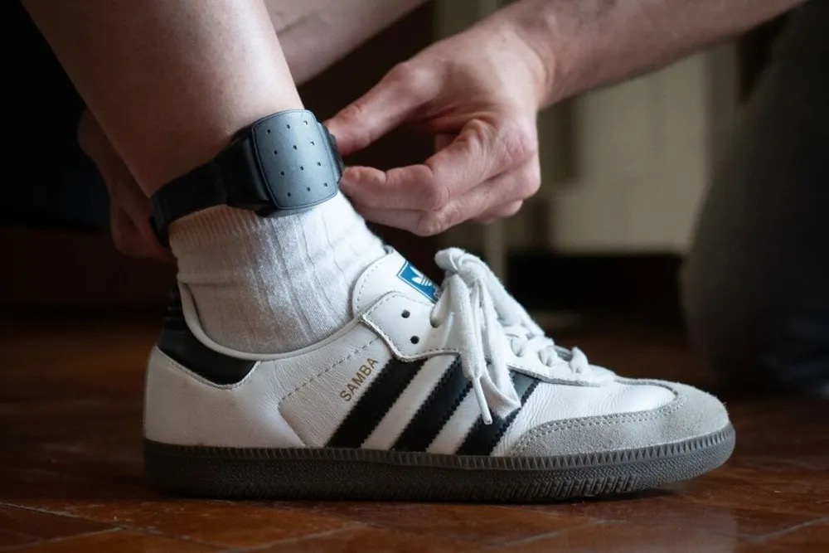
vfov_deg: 37.9
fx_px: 806
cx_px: 414
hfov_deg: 54.4
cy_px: 276
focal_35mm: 35
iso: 3200
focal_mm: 35
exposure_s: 1/400
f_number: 2.8
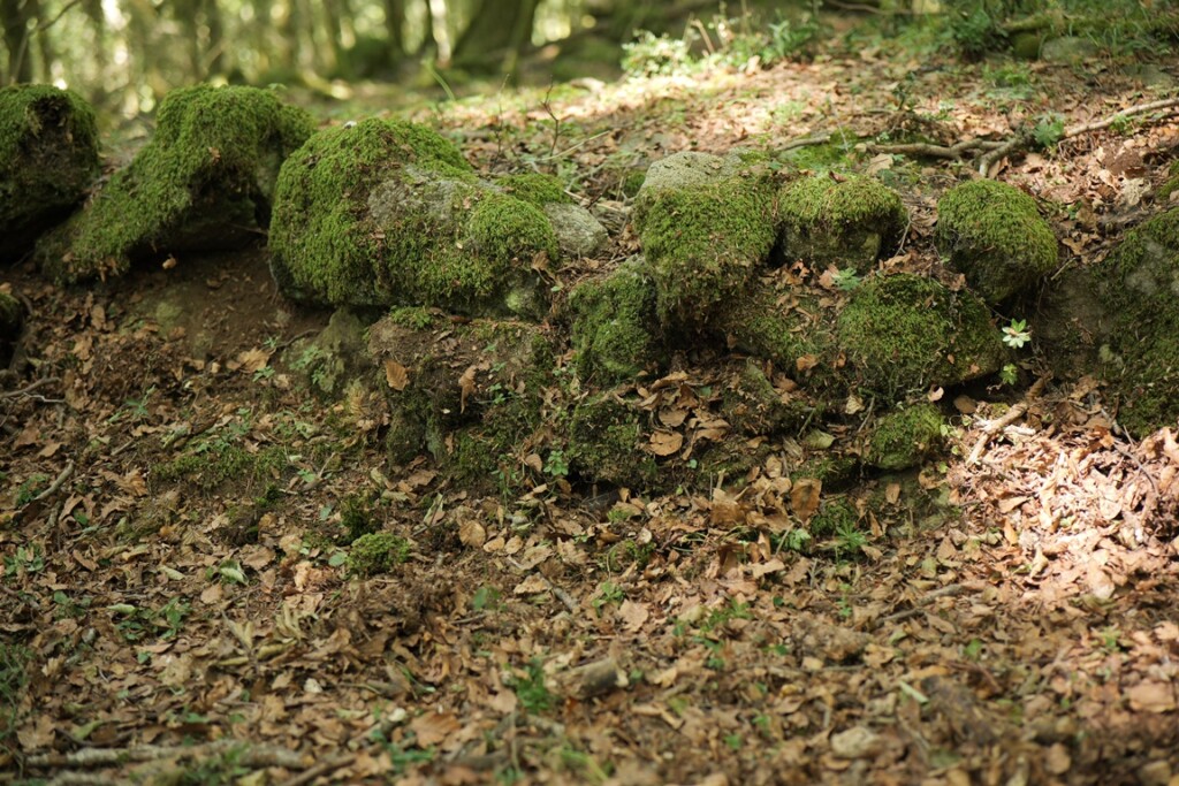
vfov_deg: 27.0
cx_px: 590
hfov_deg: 39.6
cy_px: 393
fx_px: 1638
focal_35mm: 50
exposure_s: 1/100
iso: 800
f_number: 2.2
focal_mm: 50
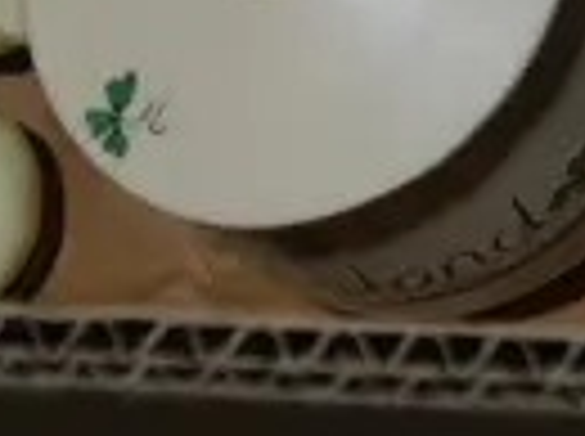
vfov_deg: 6.1
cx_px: 1192
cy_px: -993
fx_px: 3728
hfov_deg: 8.5
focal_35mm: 221
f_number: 4.5
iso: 200
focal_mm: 14
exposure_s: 1/160
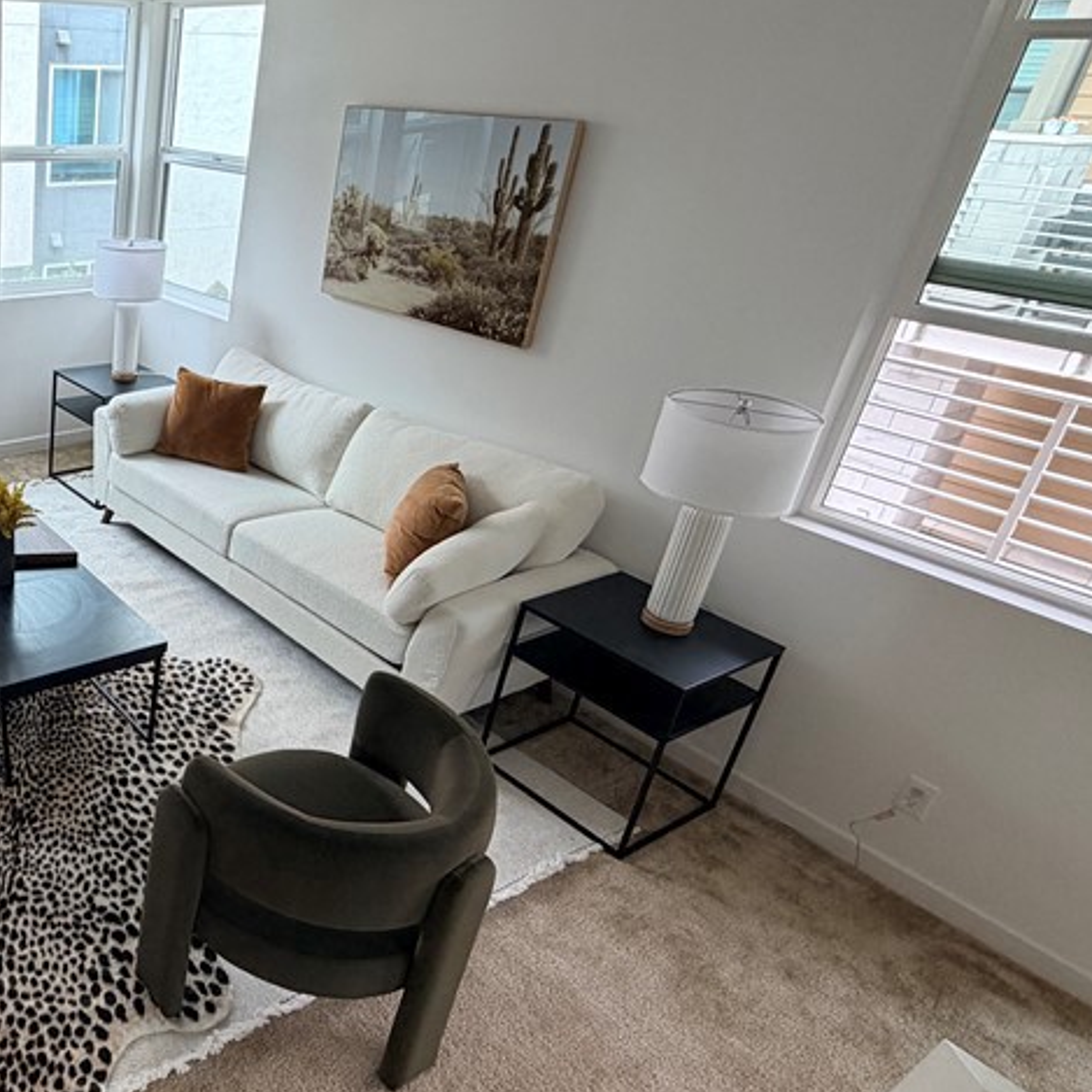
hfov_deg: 49.7
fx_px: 964
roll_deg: -1.1
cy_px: 508
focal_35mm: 27
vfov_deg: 59.0
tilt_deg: -24.7
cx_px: 35
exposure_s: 1/121
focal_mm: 2.22
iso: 125
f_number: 2.2
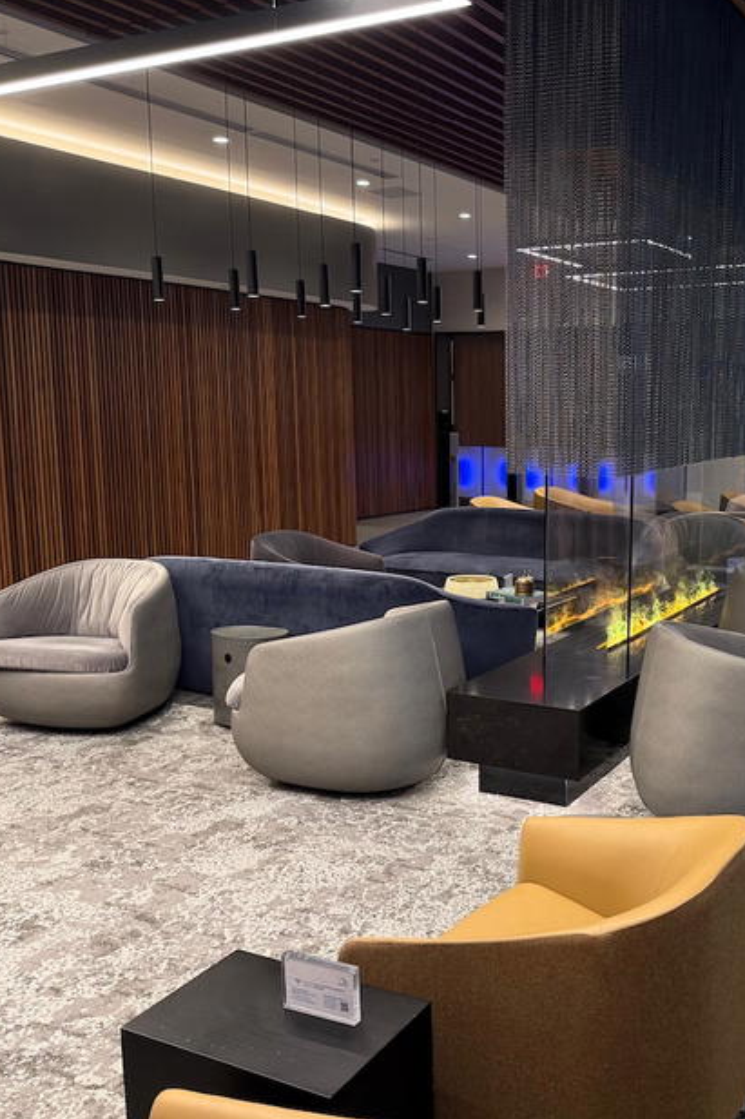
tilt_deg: -8.3
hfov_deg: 38.1
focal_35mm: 34
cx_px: 537
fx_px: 1056
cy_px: 560
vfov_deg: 55.8
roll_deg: +0.1
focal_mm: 6.76
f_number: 1.78
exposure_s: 1/60
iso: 160
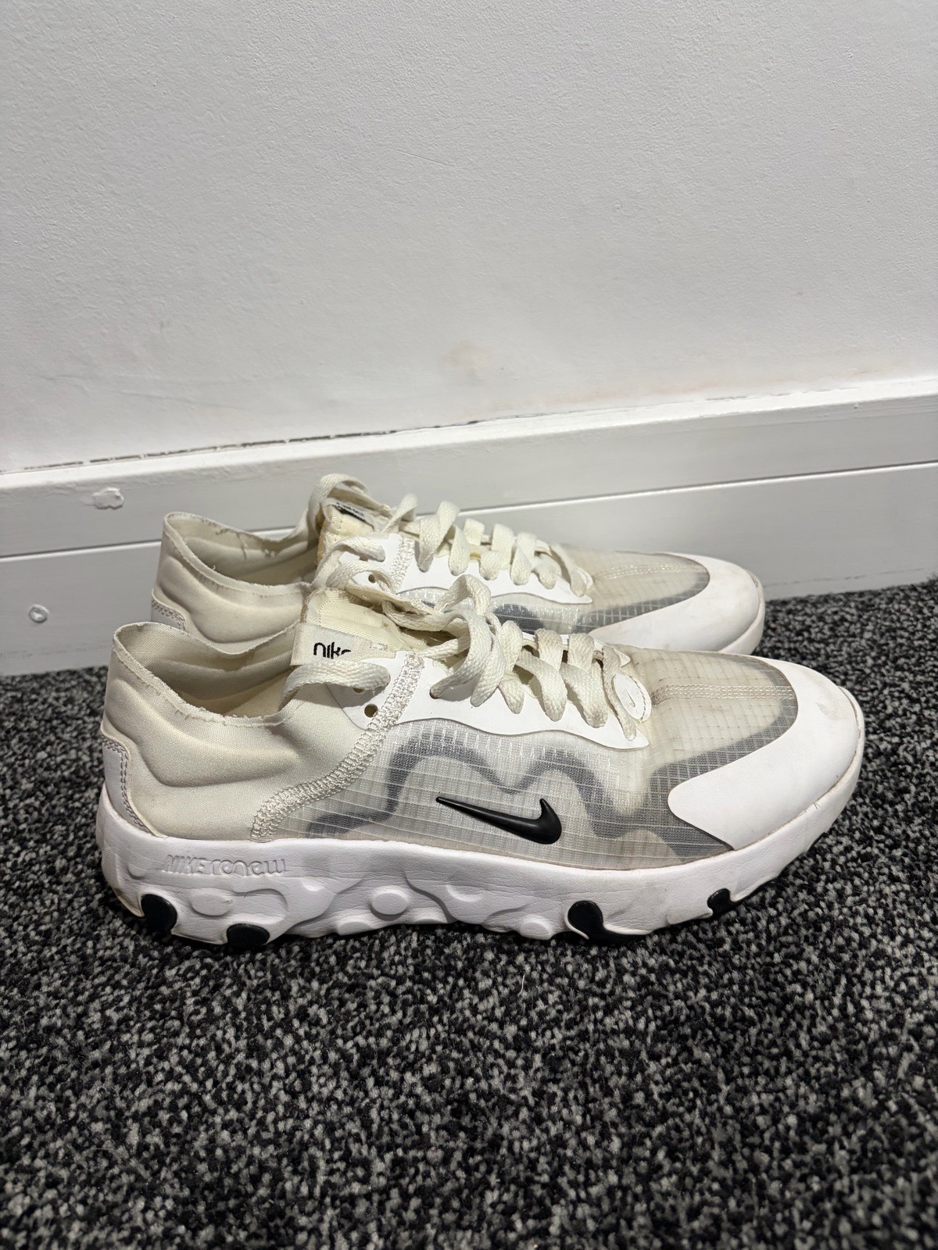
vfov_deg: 67.3
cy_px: 625
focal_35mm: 26
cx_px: 469
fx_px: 939
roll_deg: +4.6
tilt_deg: -31.6
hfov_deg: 53.1
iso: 320
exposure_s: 1/33
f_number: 1.6
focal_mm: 5.96
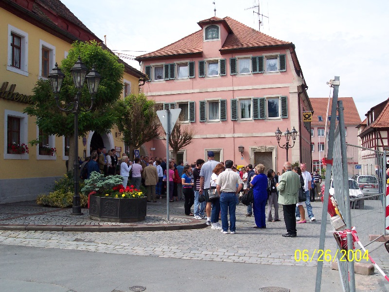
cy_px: 146
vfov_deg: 37.7
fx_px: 427
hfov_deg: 49.0
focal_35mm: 38
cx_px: 194
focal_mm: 8
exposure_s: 1/500
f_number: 4.8
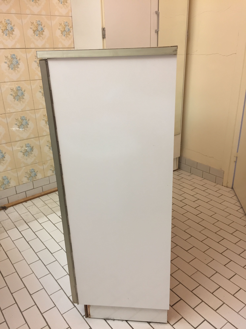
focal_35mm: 29
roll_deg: +1.8
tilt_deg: -22.8
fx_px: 275
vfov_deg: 61.7
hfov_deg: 48.2
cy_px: 164
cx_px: 123
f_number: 2.2
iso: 80
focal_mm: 4.15
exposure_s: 1/33
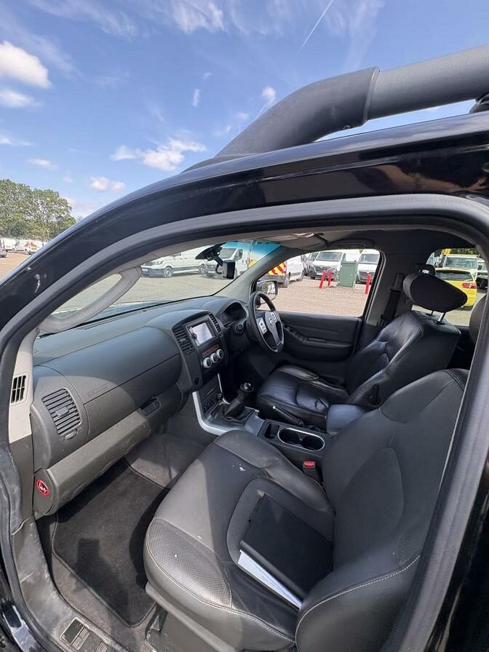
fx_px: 264
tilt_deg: -21.2
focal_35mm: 14
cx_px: 244
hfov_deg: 85.7
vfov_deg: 102.1
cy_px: 326
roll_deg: -4.9
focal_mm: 2.22
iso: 64
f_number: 2.2
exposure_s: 1/318
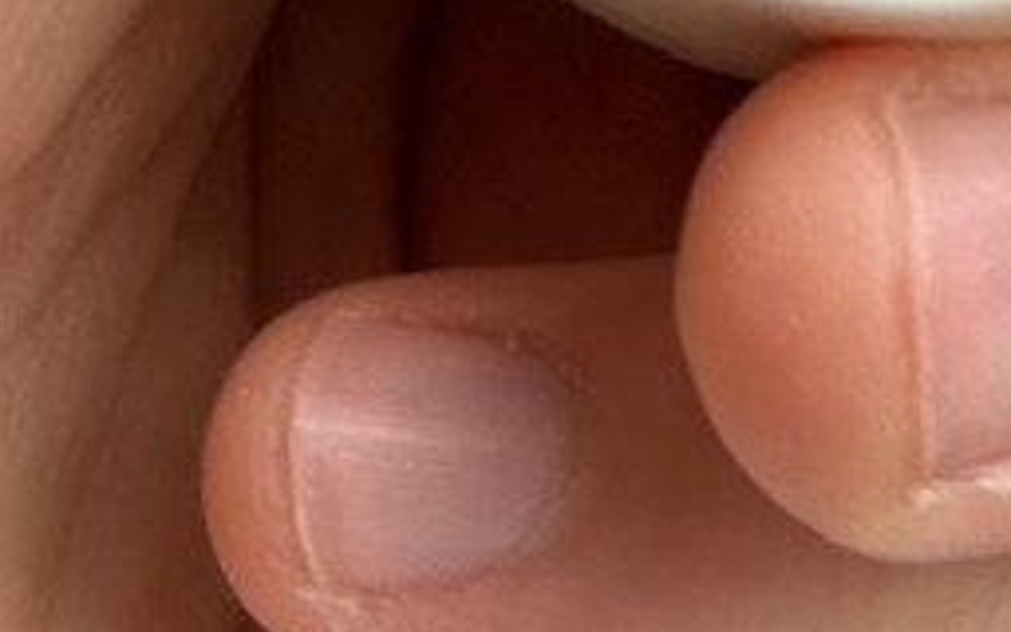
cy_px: -1244
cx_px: 2239
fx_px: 6998
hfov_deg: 7.8
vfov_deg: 4.9
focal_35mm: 254
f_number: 1.78
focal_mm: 6.86
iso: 64
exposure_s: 1/421
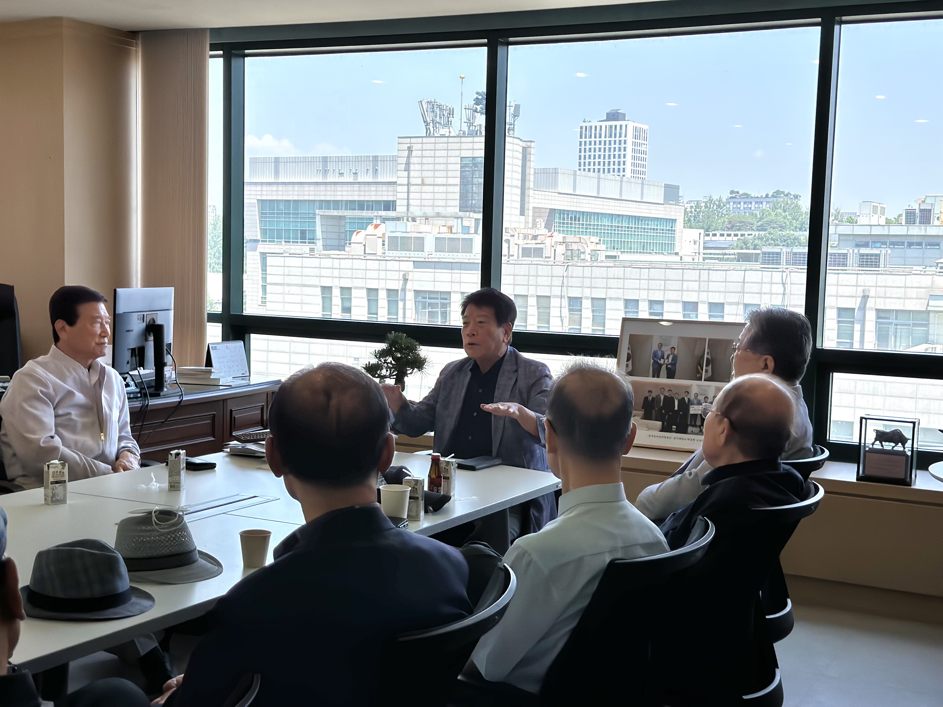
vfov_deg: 30.3
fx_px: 1308
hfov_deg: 39.7
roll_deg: -2.4
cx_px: 472
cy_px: 354
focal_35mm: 48
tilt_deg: -4.3
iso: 80
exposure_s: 1/1323
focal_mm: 6.86
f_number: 1.78
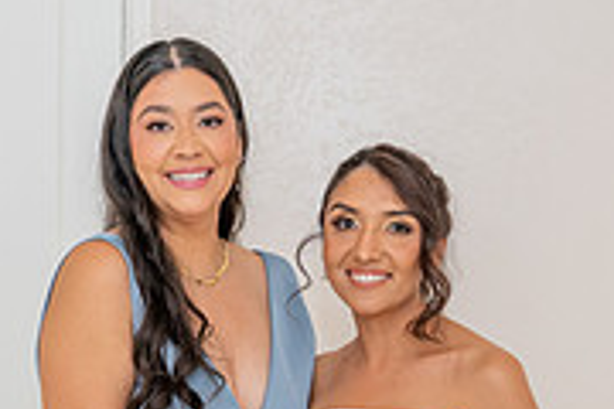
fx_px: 1603
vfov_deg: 13.8
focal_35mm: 94
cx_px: 290
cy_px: 594
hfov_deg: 21.7
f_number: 4.5
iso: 800
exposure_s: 1/200
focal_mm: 24
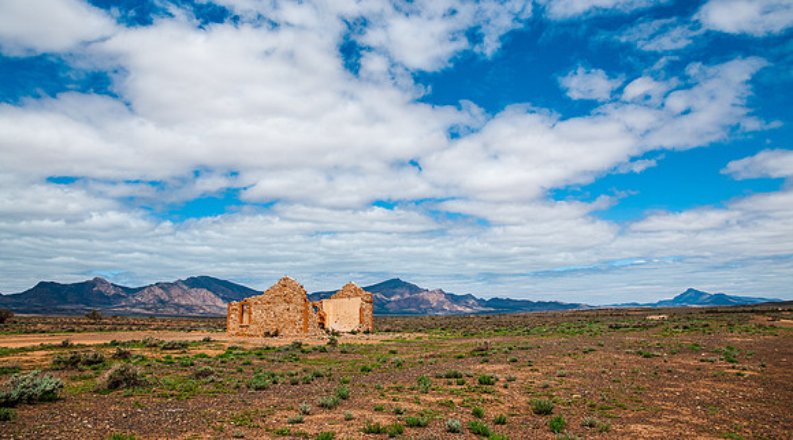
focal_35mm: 26
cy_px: 169
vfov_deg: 43.1
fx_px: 553
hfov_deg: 71.3
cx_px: 397
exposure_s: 1/1250
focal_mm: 16
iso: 200
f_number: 6.3
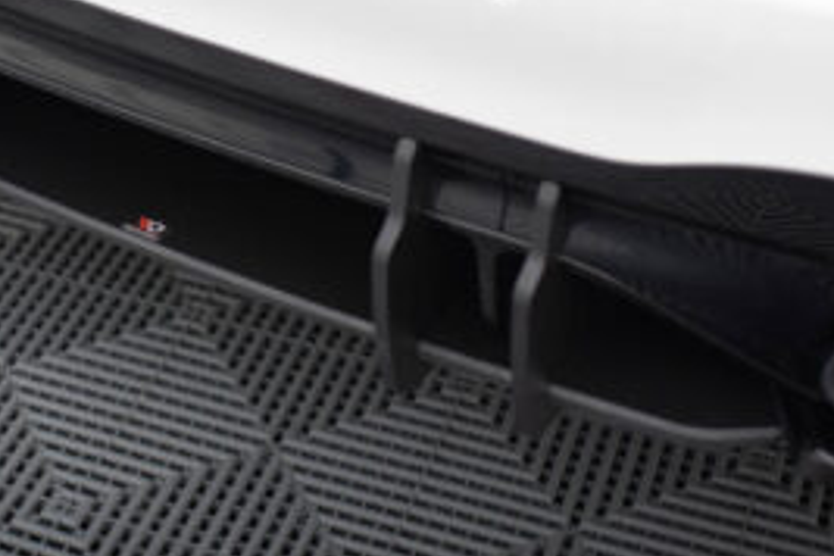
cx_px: 245
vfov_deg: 17.3
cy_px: 77
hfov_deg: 25.8
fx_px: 1807
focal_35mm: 78
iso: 500
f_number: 2.5
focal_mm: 35
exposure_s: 1/160
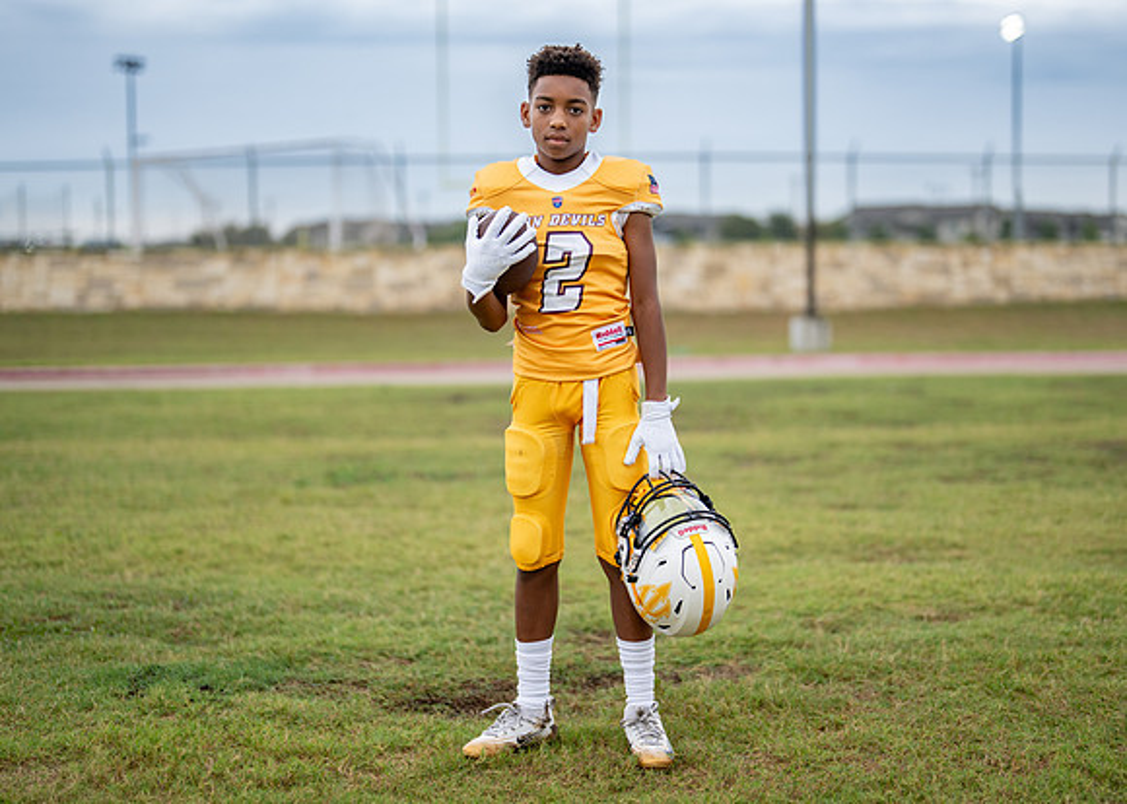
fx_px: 1924
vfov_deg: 23.6
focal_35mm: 60
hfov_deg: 32.6
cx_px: 595
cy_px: 371
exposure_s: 1/2000
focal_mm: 50
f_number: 1.2
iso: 320
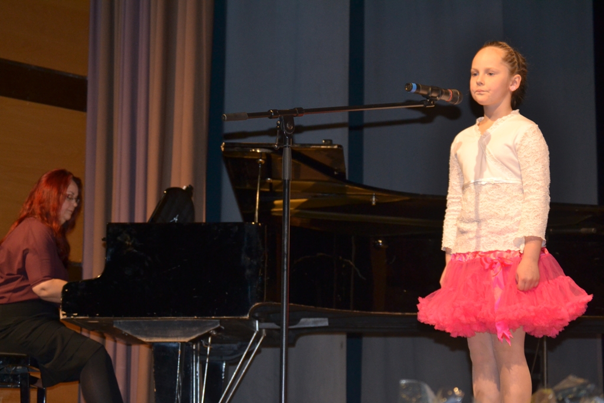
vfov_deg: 16.6
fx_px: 1384
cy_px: 202
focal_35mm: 82
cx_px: 302
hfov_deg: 24.6
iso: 800
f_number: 4
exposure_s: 1/60
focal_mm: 55
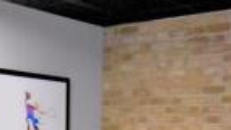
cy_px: 220
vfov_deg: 13.2
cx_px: 102
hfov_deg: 25.3
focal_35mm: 84
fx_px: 515
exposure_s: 1/25
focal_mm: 16
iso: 25600
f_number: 5.3
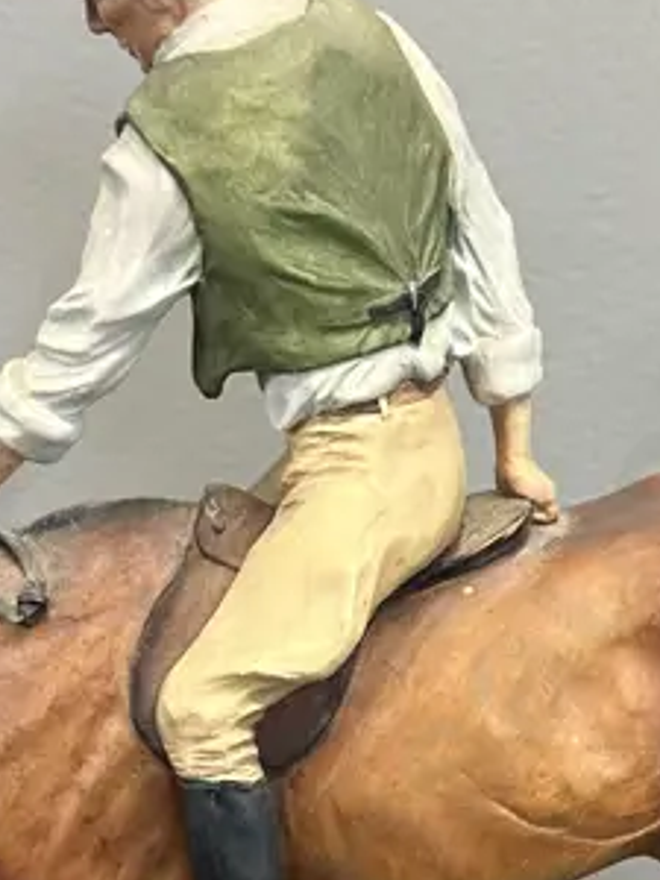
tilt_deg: -28.3
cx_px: 434
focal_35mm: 82
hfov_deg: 17.9
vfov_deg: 23.2
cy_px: 801
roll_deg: -1.5
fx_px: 2085
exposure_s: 1/50
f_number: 1.78
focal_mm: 6.86
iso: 320
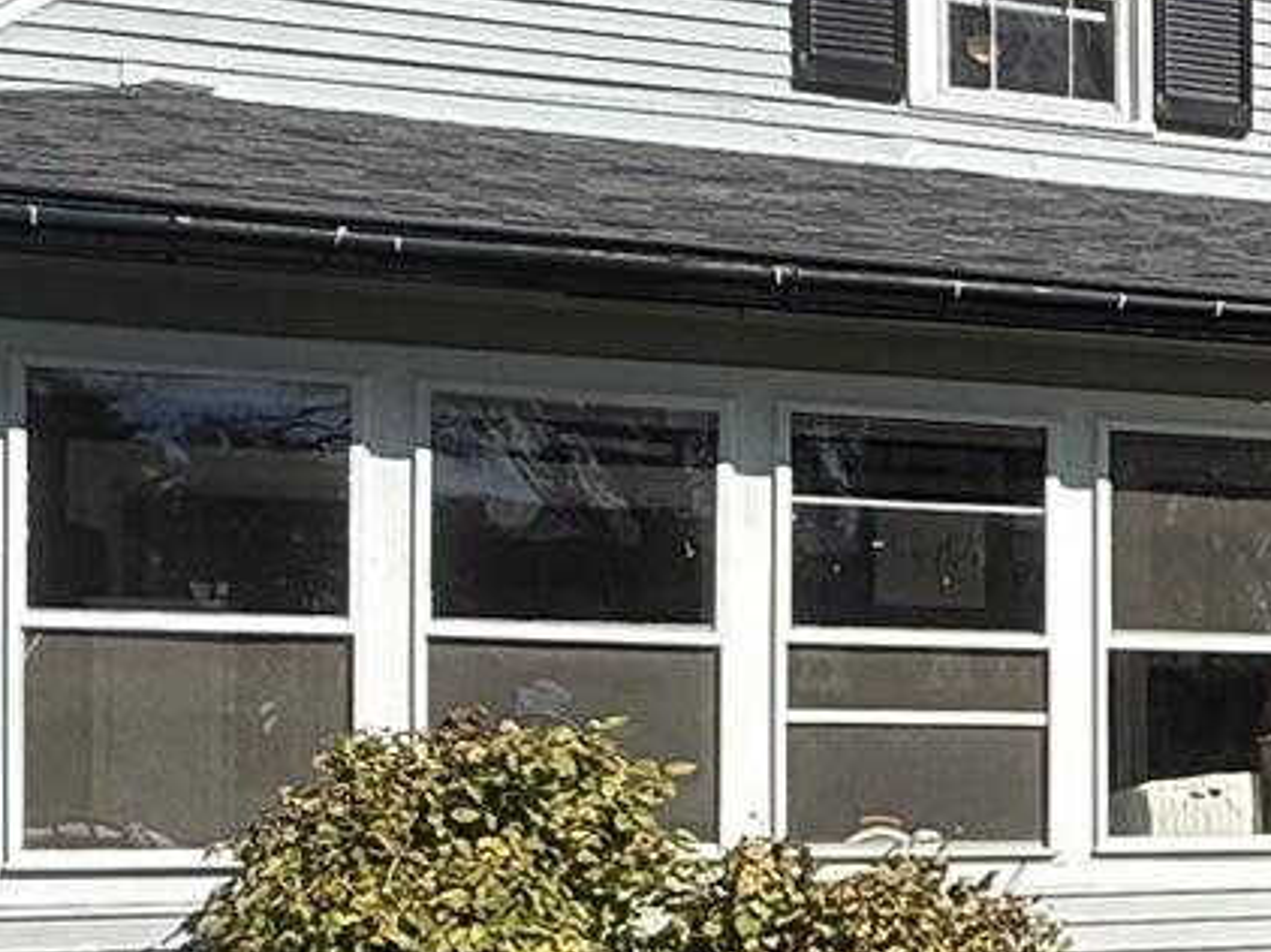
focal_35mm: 68
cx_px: 1925
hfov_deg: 23.0
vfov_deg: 21.3
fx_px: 2495
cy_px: 774
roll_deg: +0.4
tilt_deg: +1.6
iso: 50
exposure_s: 1/1698
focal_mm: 2.22
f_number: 2.2
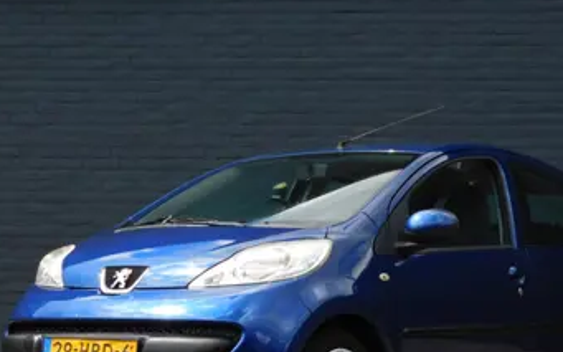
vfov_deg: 10.3
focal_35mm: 127
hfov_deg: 16.4
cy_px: 195
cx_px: 338
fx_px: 1948
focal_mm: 15.2
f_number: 4.5
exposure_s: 1/400
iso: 125
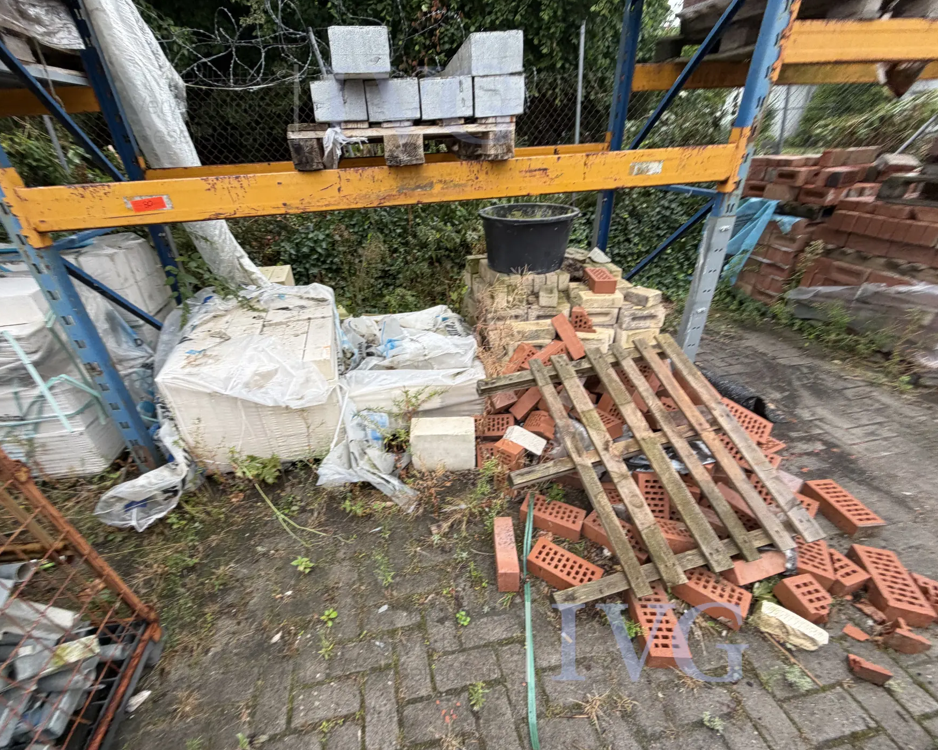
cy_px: 373
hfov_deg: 96.7
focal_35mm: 15
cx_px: 440
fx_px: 416
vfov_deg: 84.0
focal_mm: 2.22
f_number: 2.2
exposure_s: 1/121
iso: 80
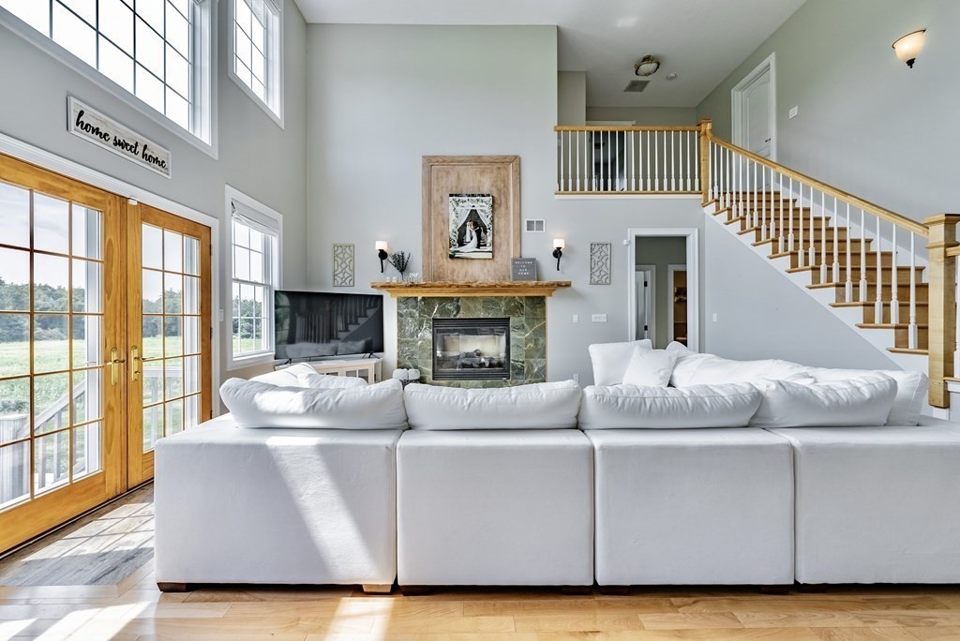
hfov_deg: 104.2
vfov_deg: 81.3
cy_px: 320
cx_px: 480
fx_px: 374
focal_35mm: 14
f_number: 8
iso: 100
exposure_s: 1/40
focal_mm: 14
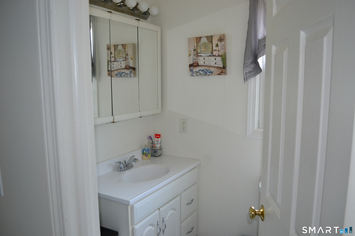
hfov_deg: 67.4
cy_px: 118
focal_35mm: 27
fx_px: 266
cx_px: 178
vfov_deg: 47.9
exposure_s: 1/60
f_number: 3.5
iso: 800
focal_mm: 18
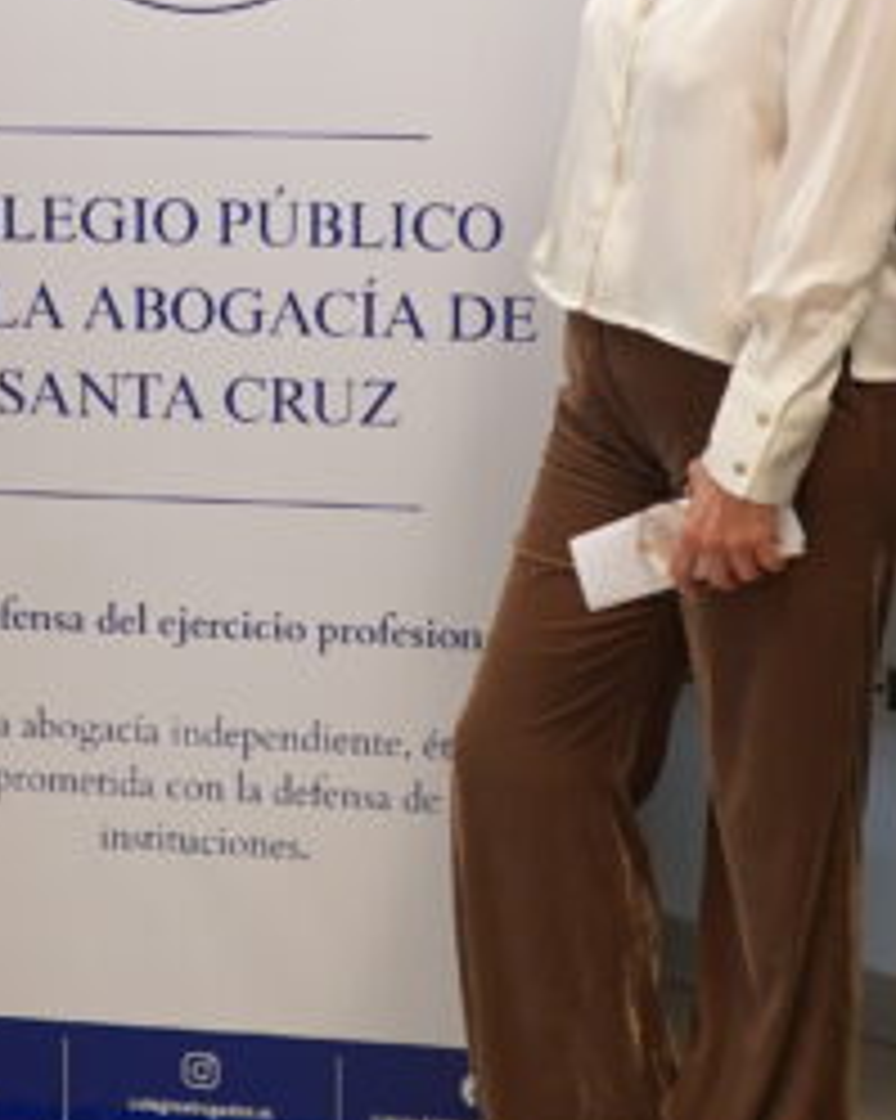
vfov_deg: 16.5
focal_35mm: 116
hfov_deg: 13.2
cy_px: 277
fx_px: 3847
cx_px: 252
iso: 800
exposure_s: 1/160
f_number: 4
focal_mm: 30
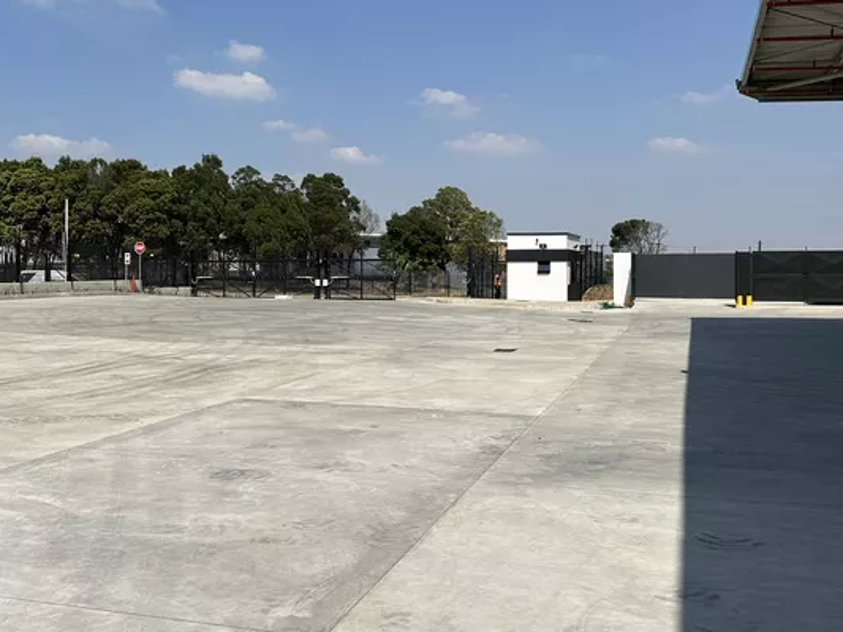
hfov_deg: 51.0
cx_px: 337
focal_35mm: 36
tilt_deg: -0.6
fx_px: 877
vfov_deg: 39.6
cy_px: 272
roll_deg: +0.3
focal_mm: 6.86
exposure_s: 1/7576
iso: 80
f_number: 1.78
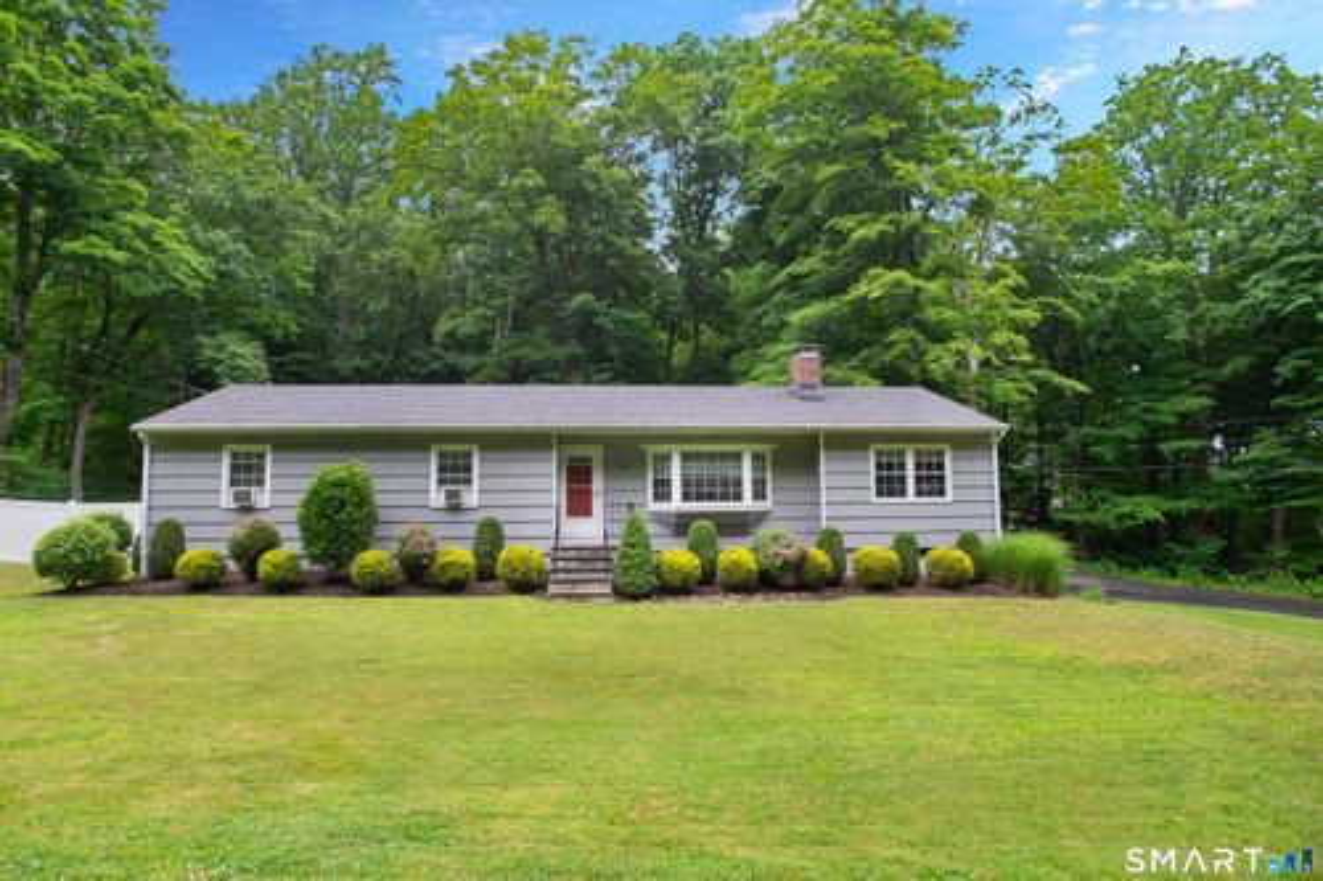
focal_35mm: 19
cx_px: 662
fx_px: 698
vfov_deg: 64.5
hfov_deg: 86.9
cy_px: 440
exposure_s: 1/100
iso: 320
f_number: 5
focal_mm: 19
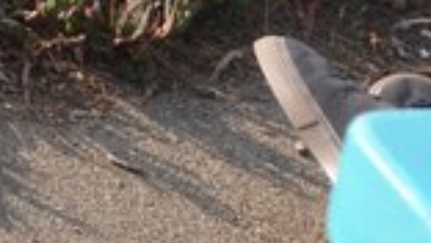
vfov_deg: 10.6
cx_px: -409
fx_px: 1178
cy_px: -282
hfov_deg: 16.3
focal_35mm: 103
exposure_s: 1/250
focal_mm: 9
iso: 100
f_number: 4
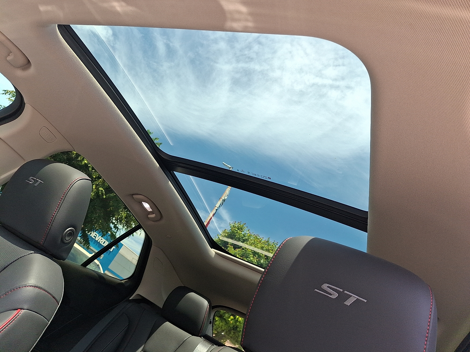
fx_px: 339
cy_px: 176
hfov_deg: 69.4
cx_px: 235
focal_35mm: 25
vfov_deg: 54.9
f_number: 1.8
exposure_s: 1/132
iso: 30
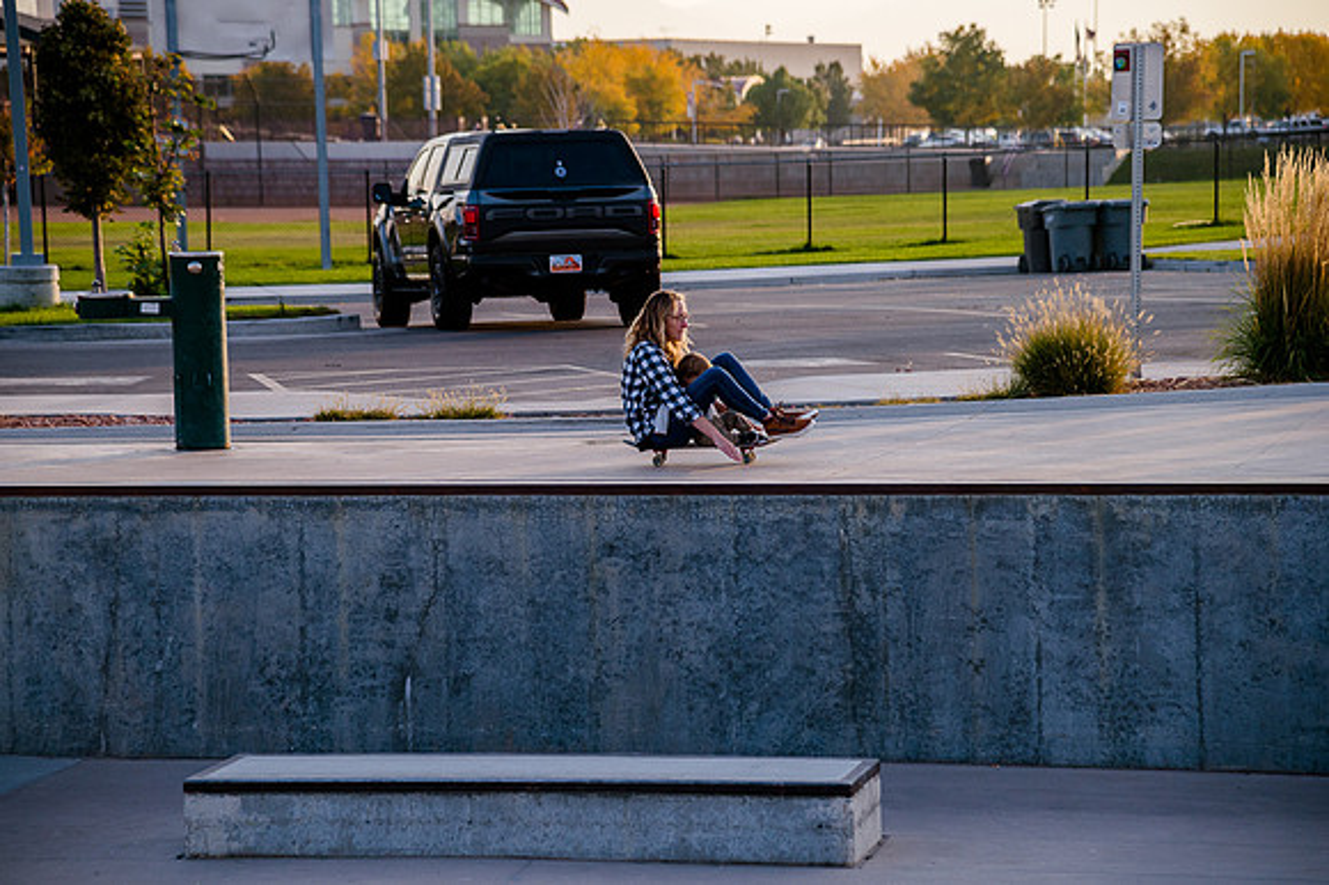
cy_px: 442
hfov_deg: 17.1
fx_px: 4427
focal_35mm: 120
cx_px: 664
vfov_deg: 11.4
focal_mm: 120
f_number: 5
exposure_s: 1/1250
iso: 800
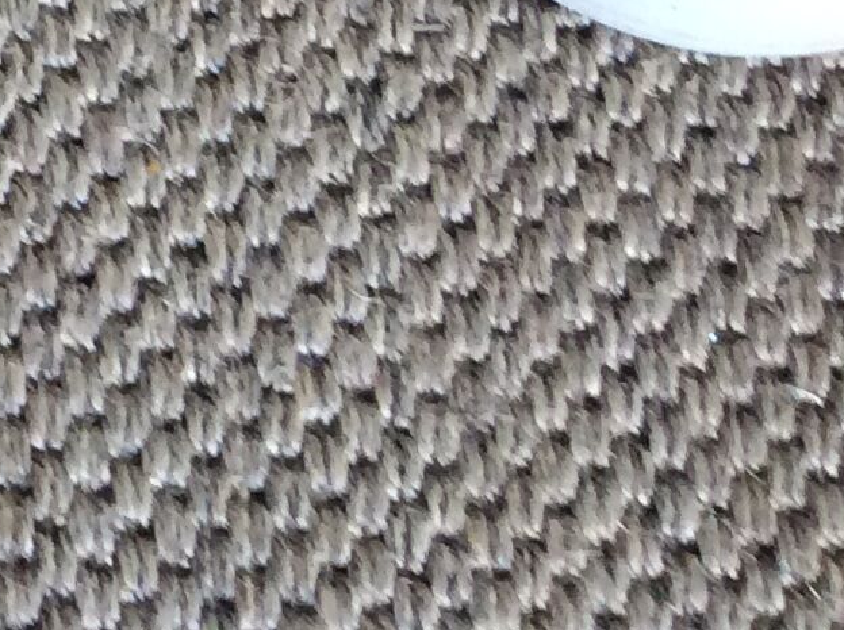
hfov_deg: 13.4
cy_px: -673
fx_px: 3238
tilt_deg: -67.8
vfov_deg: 10.2
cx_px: -649
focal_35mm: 133
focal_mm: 3.3
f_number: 2.4
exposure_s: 1/25
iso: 125
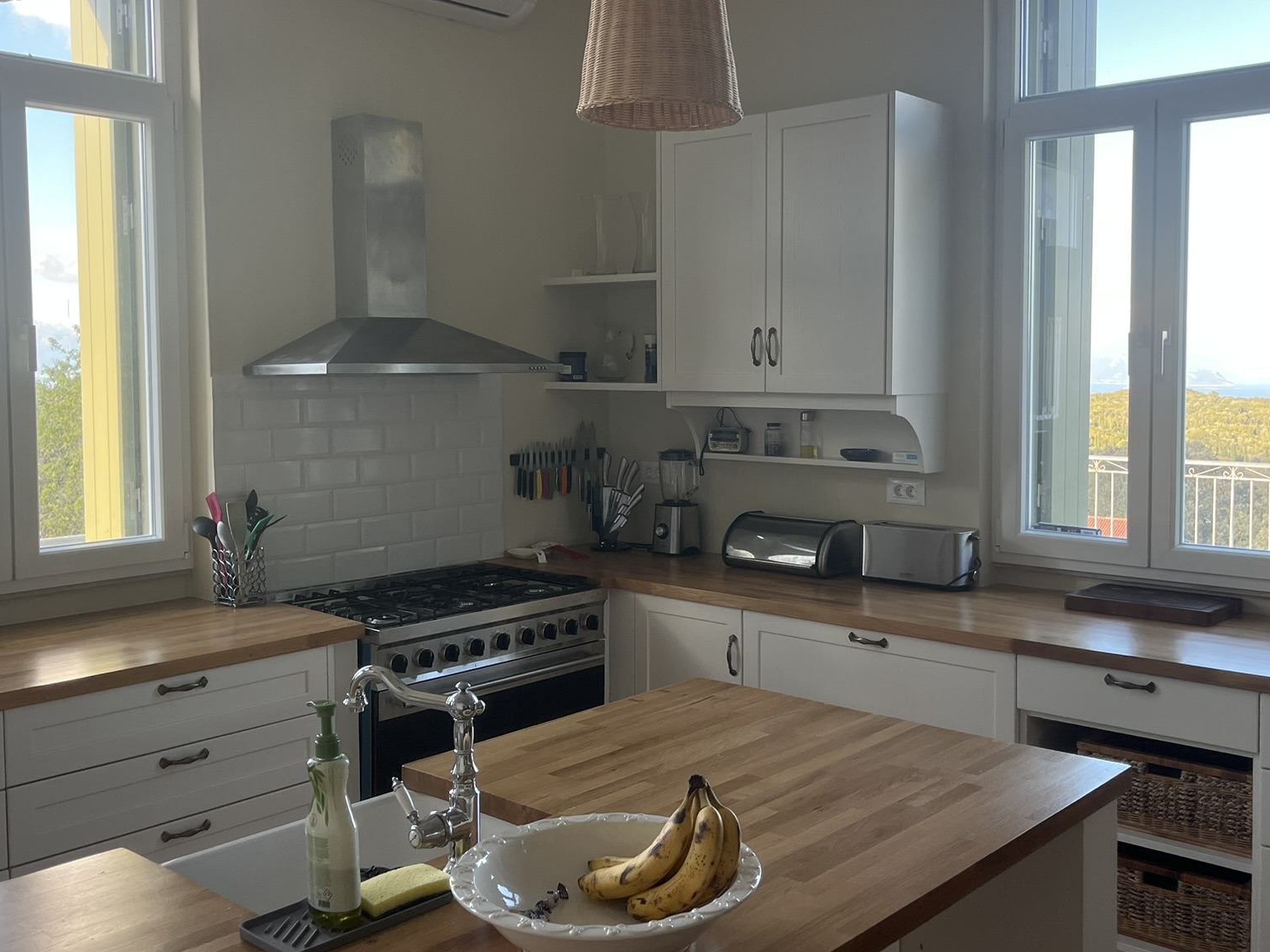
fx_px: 1284
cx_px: 670
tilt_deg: -3.4
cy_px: 407
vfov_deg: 40.6
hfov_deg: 52.6
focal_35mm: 35
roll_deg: +0.3
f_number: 1.6
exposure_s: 1/129
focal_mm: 5.1
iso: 64
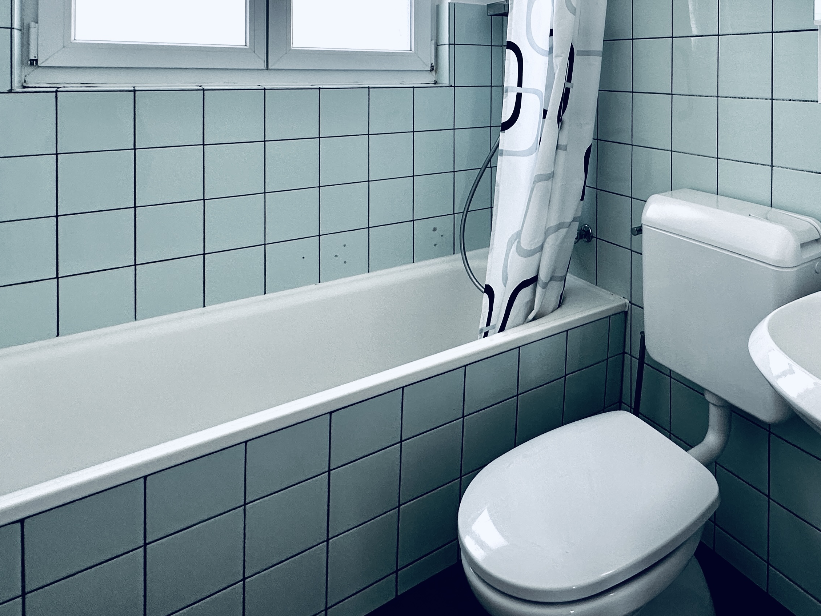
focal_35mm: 25
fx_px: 593
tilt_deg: -0.8
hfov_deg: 66.5
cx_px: 580
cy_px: 79
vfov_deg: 49.7
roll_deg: -0.6
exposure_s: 1/99
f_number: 2.2
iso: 80
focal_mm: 2.22
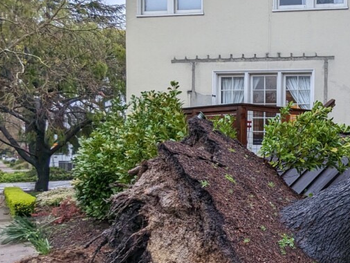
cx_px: 378
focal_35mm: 37
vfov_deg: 38.5
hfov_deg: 41.0
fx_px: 375
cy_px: 162
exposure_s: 1/66
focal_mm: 2.35
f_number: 2.2
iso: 100
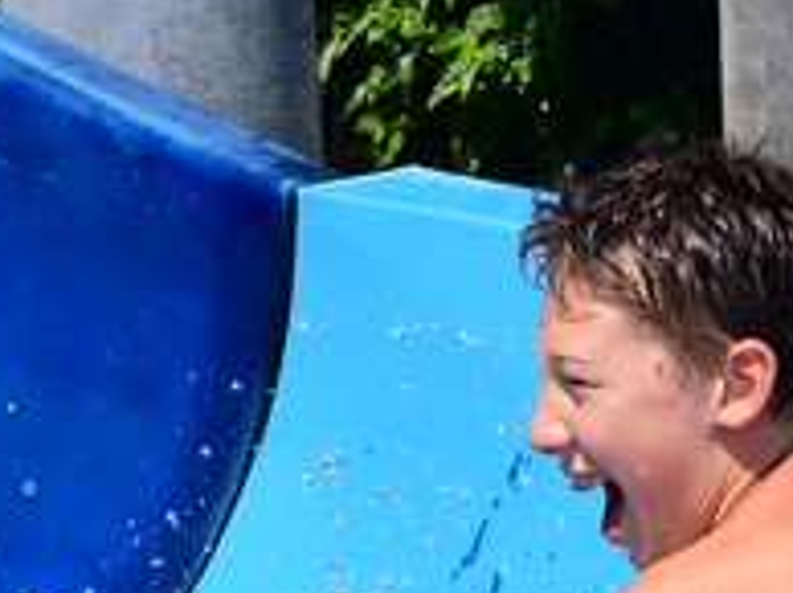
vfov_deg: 7.4
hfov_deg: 10.0
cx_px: 466
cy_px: 705
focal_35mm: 198
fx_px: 4530
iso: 200
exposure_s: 1/1600
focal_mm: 26
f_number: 6.3
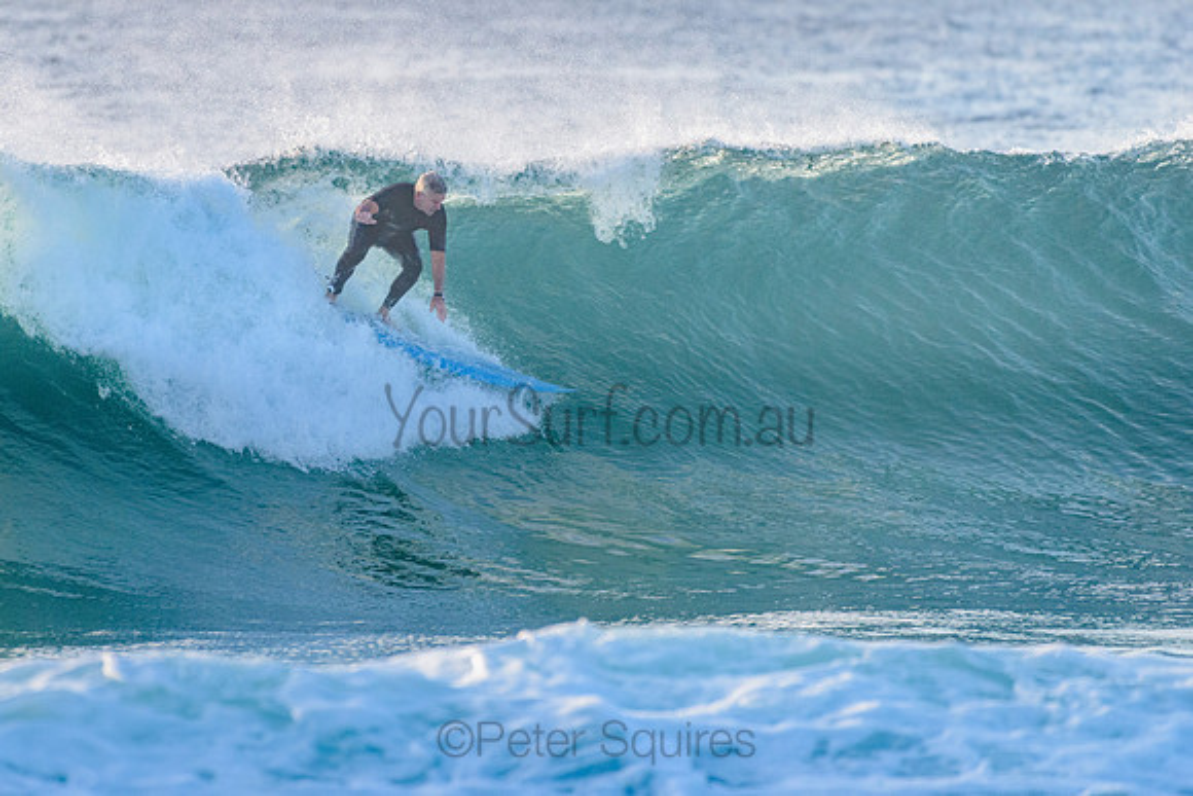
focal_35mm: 612
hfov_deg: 3.4
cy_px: 316
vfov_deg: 2.2
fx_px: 20294
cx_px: 463
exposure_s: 1/2000
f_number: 5.6
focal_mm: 500
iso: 1100
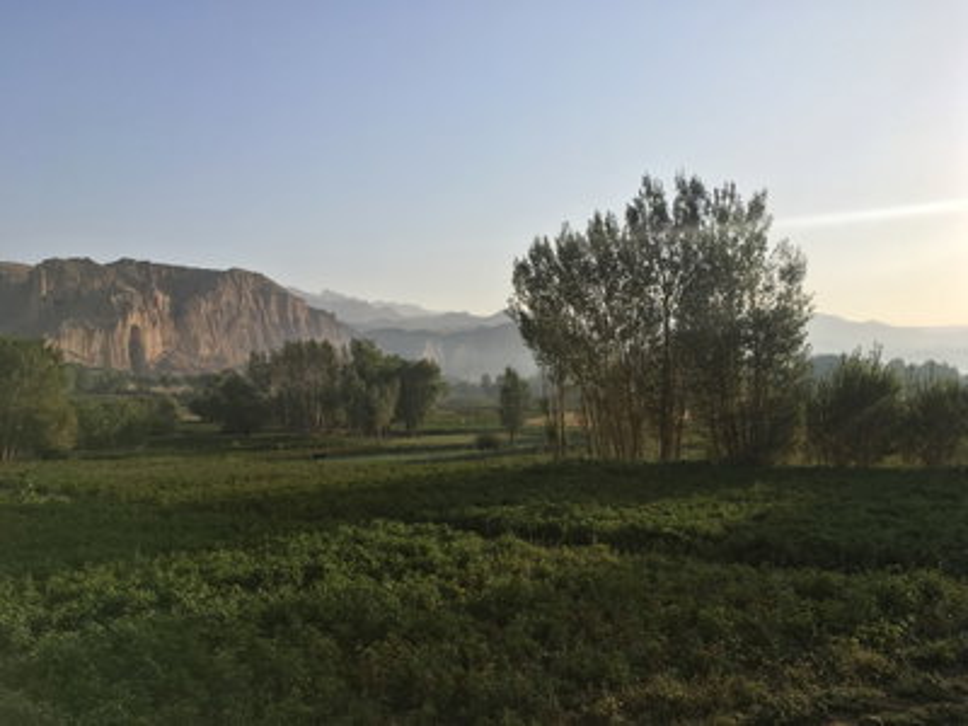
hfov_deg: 61.7
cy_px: 363
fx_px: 811
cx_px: 484
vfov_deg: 48.2
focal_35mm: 29
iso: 25
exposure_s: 1/1221
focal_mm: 4.15
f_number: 2.2
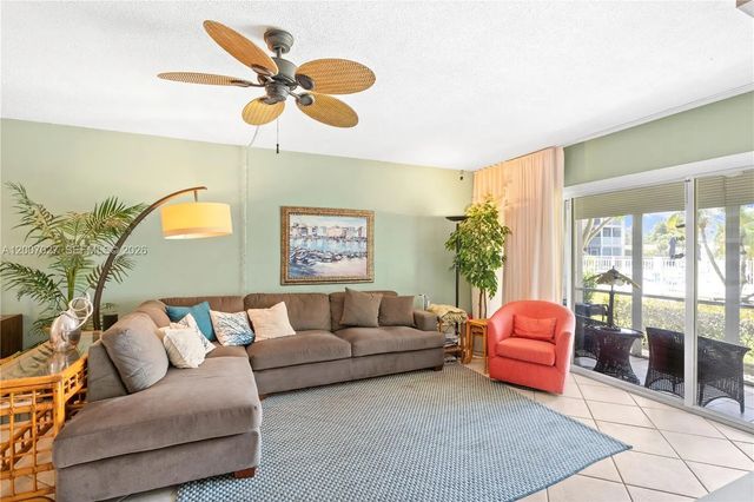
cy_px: 251
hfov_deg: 95.0
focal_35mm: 16
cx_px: 377
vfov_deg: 72.0
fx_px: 345
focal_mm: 11
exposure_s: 1/2.5
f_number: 7.1
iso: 320
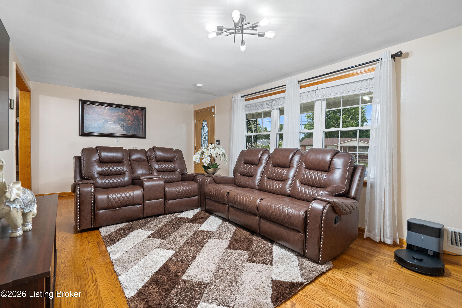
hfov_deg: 96.7
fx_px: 205
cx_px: 231
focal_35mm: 16
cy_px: 154
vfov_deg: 73.7
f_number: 4
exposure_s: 1/15
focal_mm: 16
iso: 3200
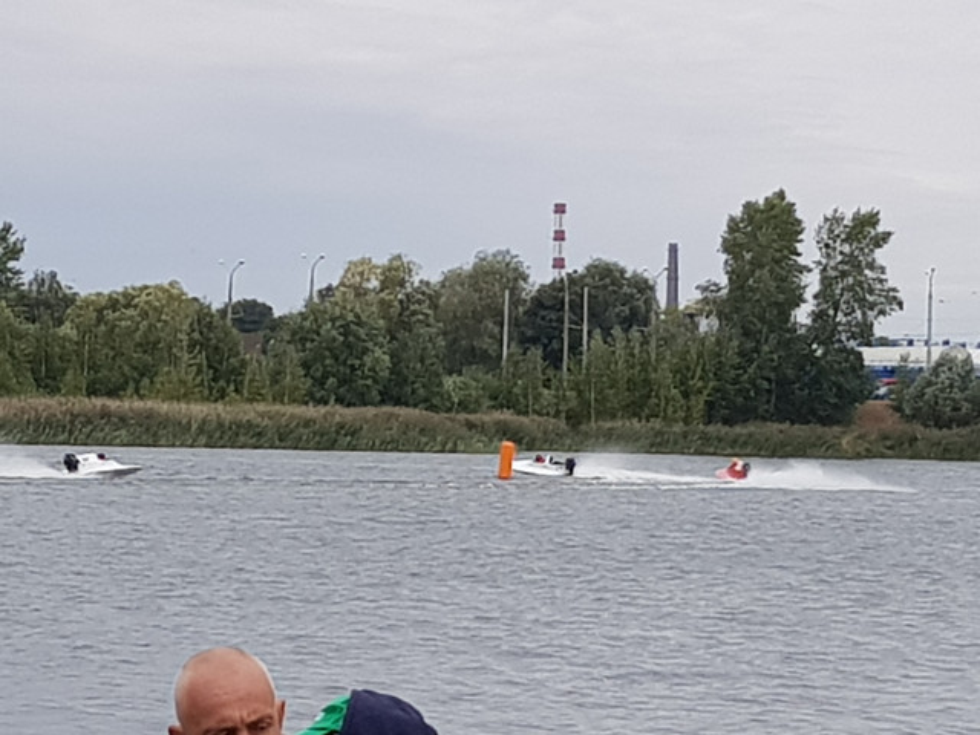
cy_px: 368
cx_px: 490
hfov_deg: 67.3
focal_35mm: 26
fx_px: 736
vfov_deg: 53.1
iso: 40
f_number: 1.7
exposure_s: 1/1220
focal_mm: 4.2
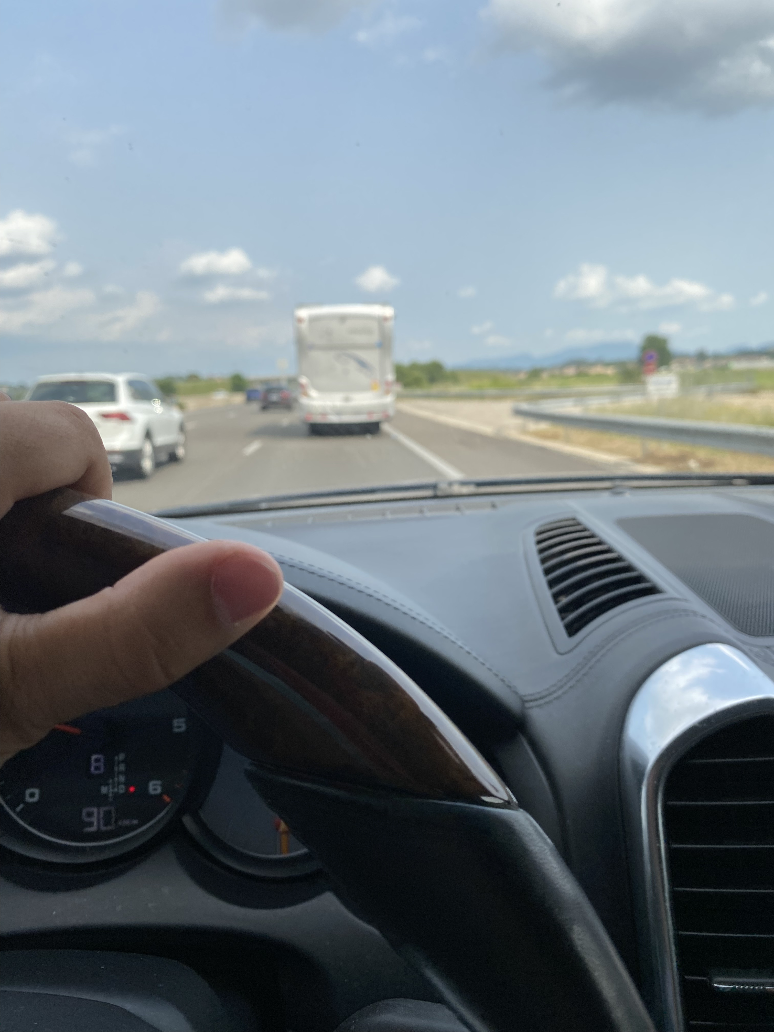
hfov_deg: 53.1
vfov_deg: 67.3
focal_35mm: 26
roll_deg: +2.3
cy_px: 516
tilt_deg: -7.8
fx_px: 775
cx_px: 387
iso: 32
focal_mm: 4.25
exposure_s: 1/1232
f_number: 1.8
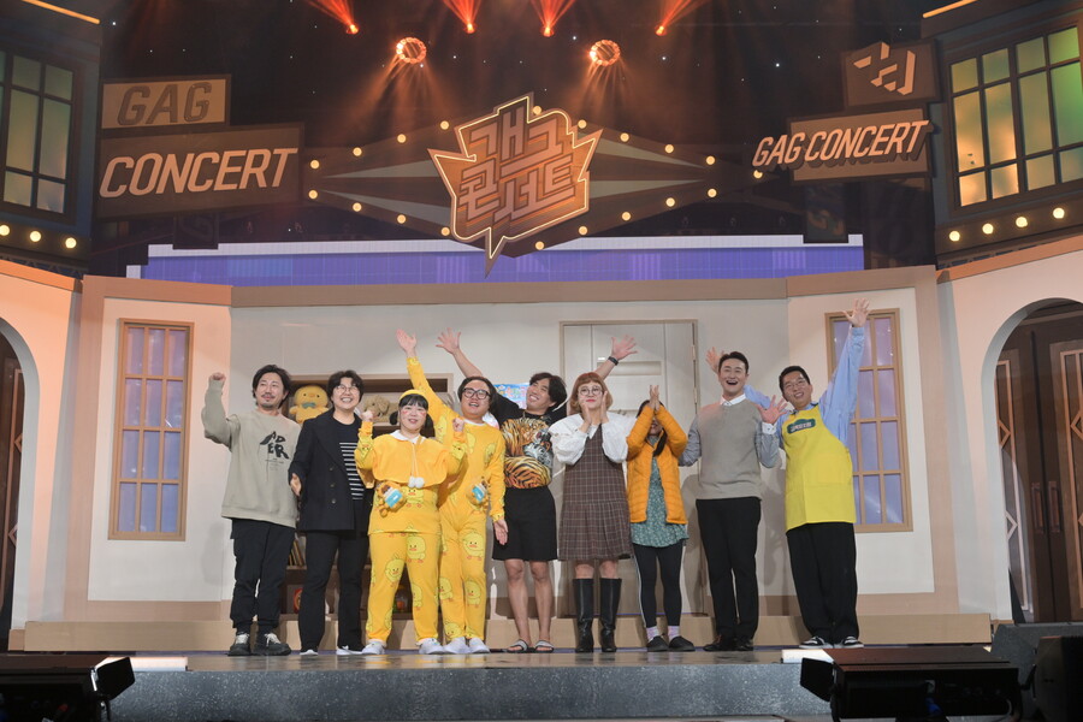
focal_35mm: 46
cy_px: 361
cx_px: 542
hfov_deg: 42.7
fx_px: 1384
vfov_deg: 29.2
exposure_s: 1/200
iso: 1000
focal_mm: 46
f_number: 6.3
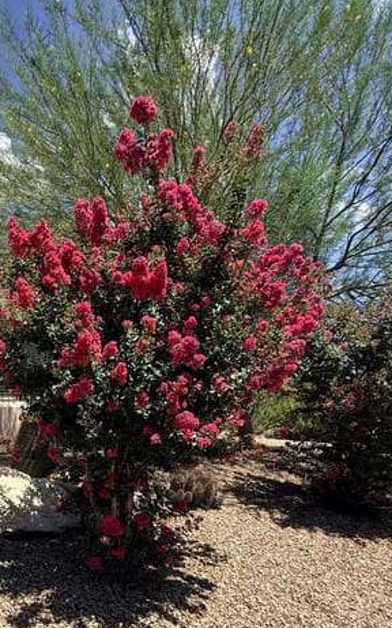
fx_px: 410
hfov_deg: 46.9
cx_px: 53
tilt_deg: -5.3
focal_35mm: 24
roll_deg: +0.9
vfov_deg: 70.6
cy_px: 458
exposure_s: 1/1464
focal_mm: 2.22
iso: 50
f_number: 2.2
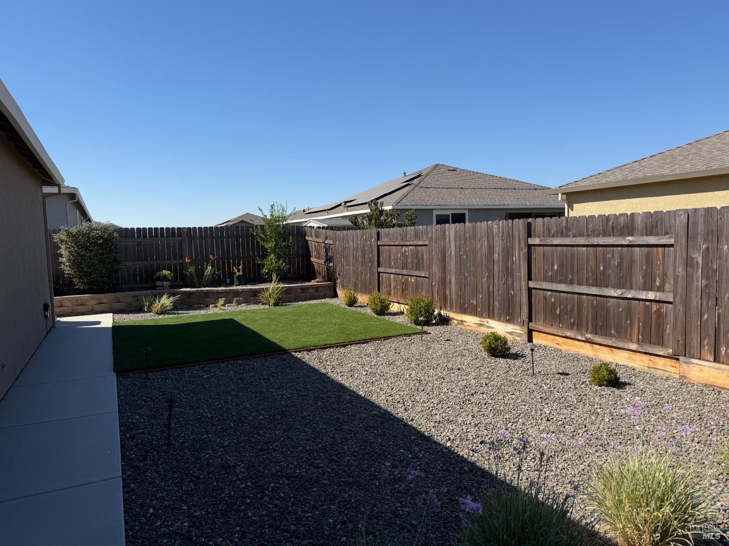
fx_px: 505
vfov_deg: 56.8
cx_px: 364
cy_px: 273
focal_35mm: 24
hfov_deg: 71.6
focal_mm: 6.76
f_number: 1.78
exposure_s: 1/4673
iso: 80
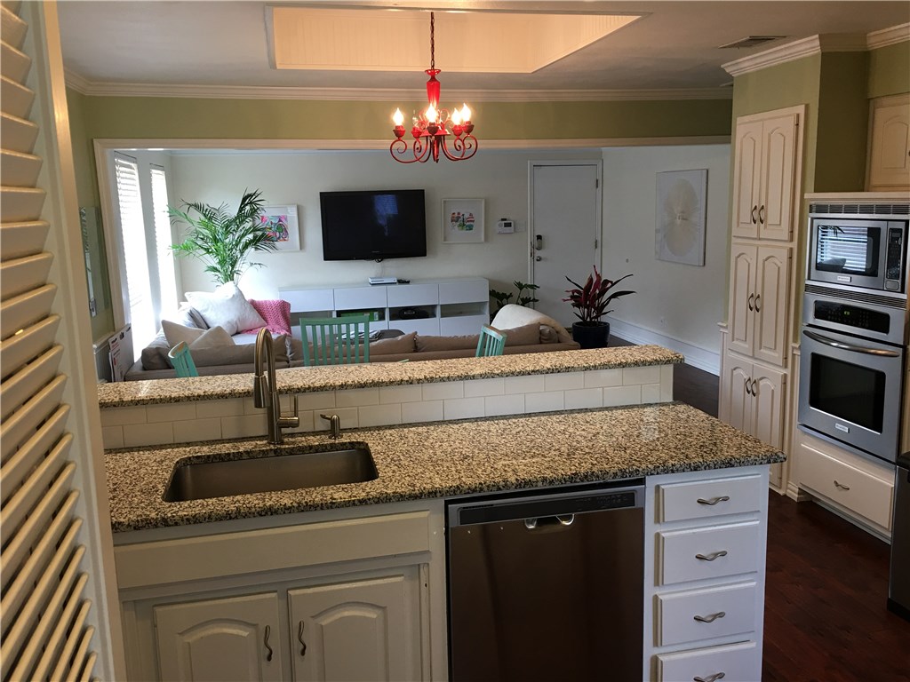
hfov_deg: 61.7
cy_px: 341
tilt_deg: -9.8
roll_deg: +1.2
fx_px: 762
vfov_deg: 48.2
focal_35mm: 29
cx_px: 455
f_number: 2.2
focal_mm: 4.15
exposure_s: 1/15
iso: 32
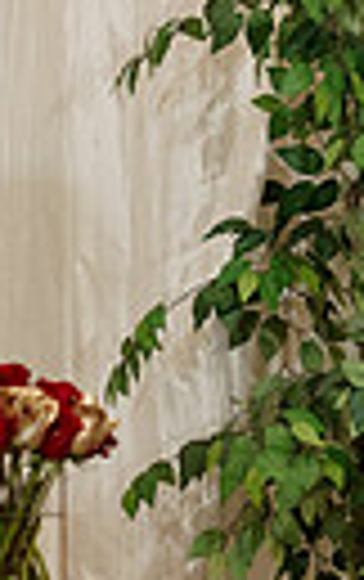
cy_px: 434
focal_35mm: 320
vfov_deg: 6.5
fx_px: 5062
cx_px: 1245
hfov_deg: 3.9
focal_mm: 70
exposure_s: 1/160
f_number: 4
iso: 2000
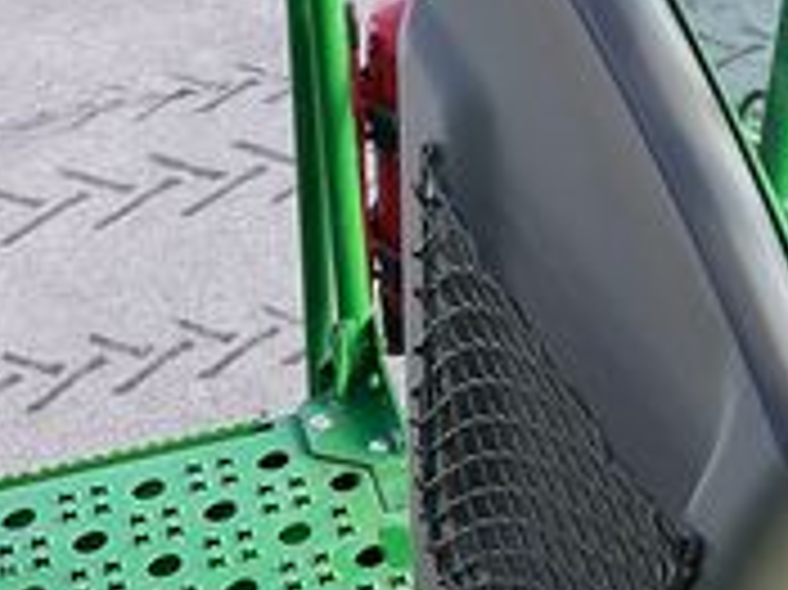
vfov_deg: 15.6
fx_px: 2070
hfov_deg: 20.6
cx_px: 840
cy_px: -108
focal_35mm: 91
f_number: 1.8
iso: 16
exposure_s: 1/331
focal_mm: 3
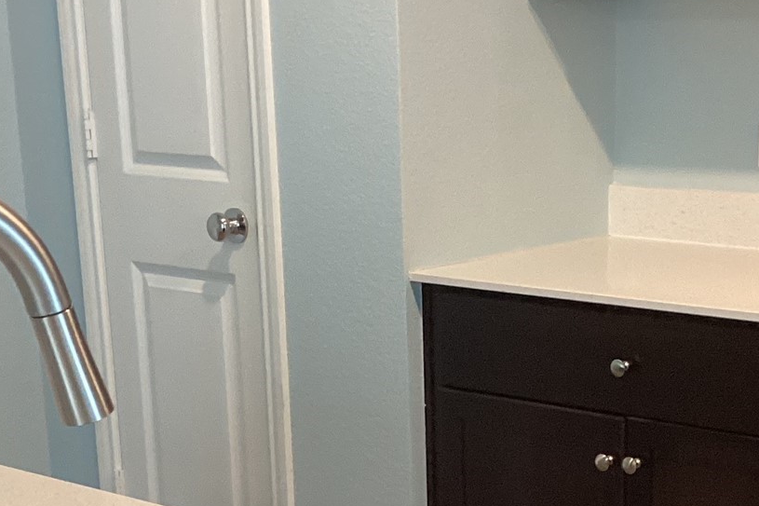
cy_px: 555
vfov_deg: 16.4
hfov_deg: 24.9
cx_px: 528
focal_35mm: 81
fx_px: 1707
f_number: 2.4
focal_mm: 3.3
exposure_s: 1/60
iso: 250
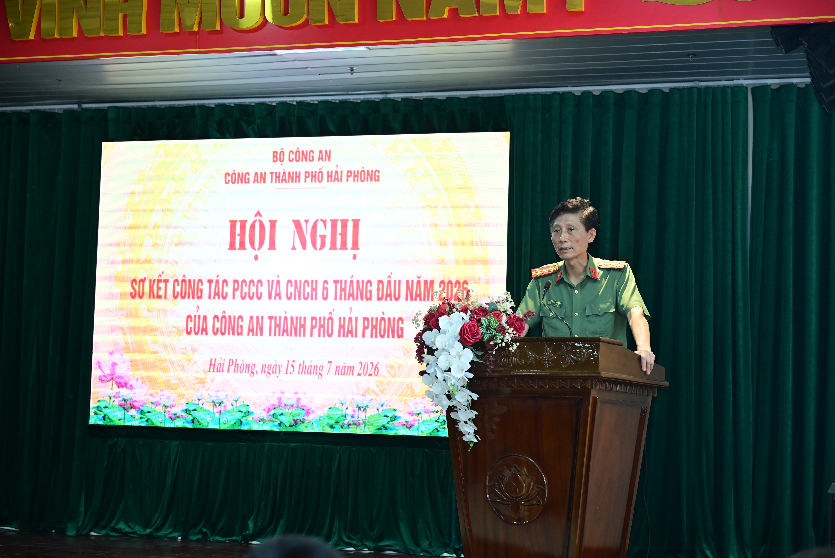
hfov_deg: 32.4
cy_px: 279
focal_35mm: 62
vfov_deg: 21.9
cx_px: 418
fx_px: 1439
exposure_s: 1/160
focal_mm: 62
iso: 2000
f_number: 4
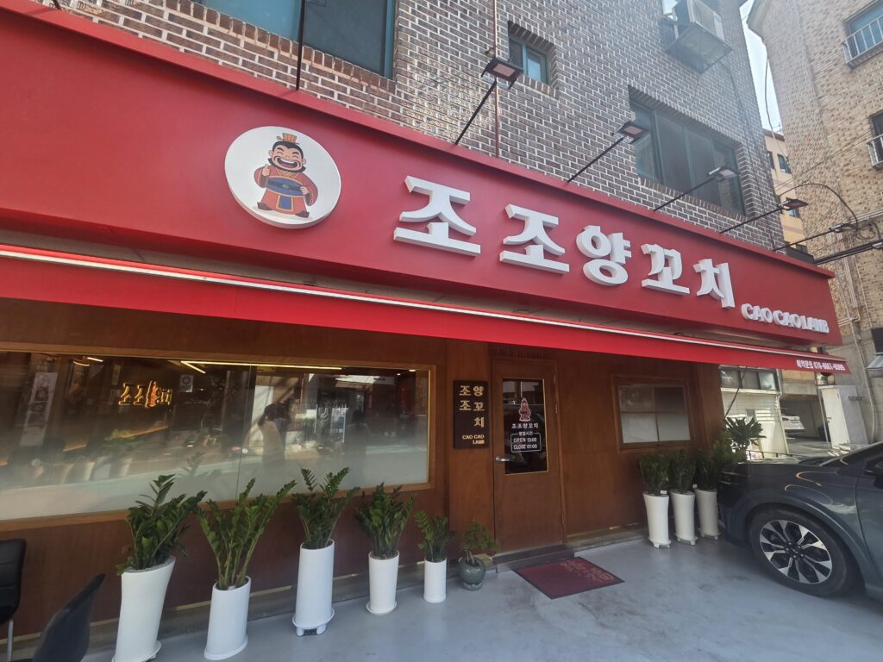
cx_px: 442
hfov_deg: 106.2
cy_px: 331
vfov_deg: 89.9
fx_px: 332
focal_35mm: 13
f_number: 2.2
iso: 50
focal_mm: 2.2
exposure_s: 1/256
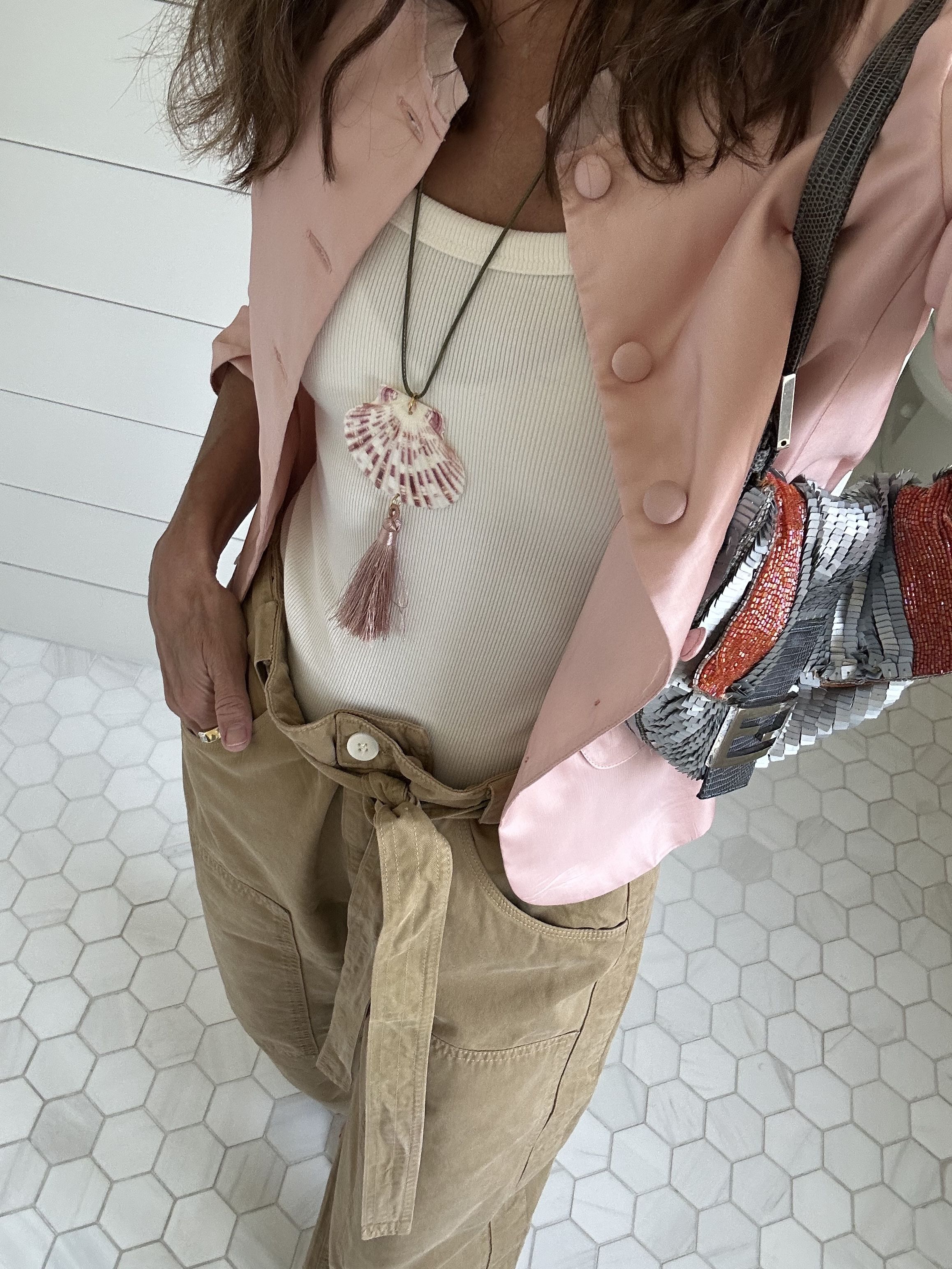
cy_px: 634
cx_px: 476
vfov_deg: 60.0
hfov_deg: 46.8
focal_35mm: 30
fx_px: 1100
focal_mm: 2.69
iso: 80
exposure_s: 1/97
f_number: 1.9
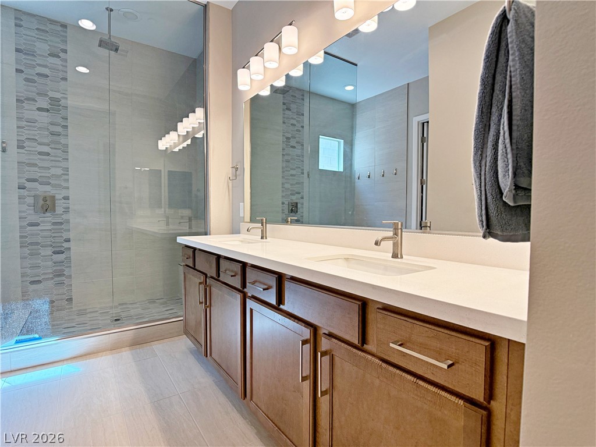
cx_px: 298
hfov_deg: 71.6
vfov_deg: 56.8
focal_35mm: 24
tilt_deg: -0.7
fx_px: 413
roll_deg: +1.4
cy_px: 224
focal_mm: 6.76
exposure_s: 1/235
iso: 200
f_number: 1.78
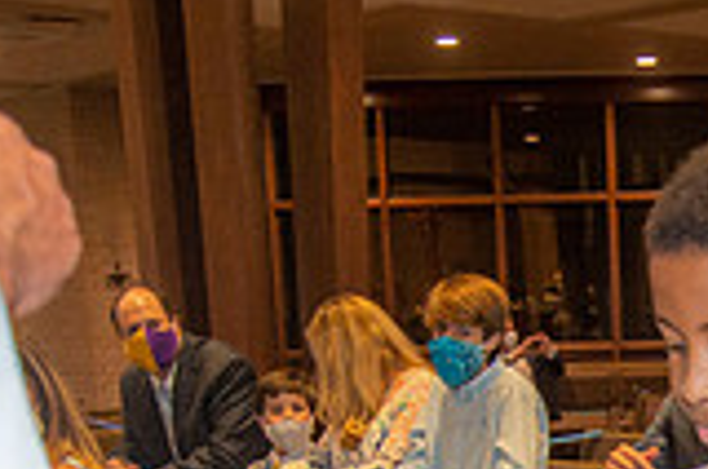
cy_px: 734
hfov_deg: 21.7
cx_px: 850
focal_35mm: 87
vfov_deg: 14.4
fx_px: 1708
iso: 1600
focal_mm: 24
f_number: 4.5
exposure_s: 1/125
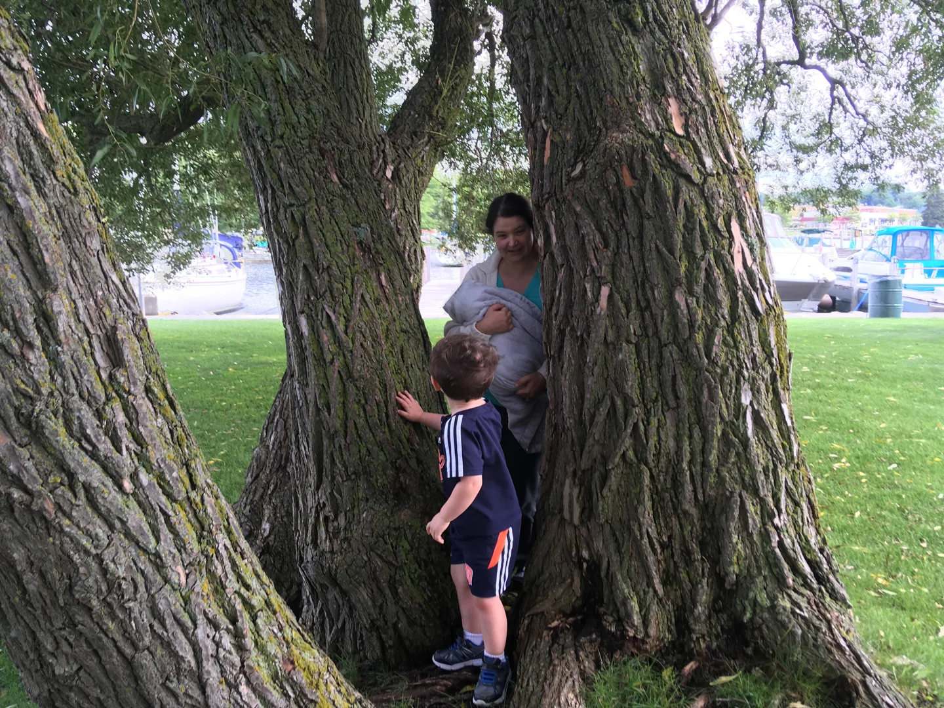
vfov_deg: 48.2
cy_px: 354
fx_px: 791
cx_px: 472
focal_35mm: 29
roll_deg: +1.5
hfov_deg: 61.7
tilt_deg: -3.6
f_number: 2.2
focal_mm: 4.15
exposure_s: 1/120
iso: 25
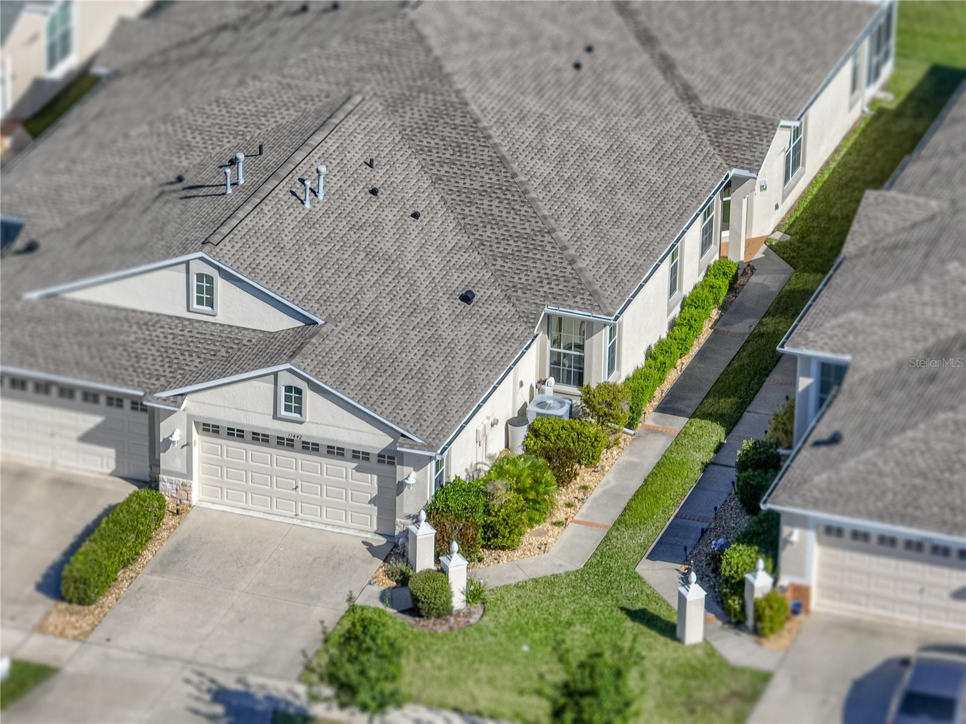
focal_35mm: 161
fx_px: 4493
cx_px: 483
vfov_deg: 9.2
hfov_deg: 12.3
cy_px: 362
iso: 100
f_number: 4.4
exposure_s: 1/400
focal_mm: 29.85
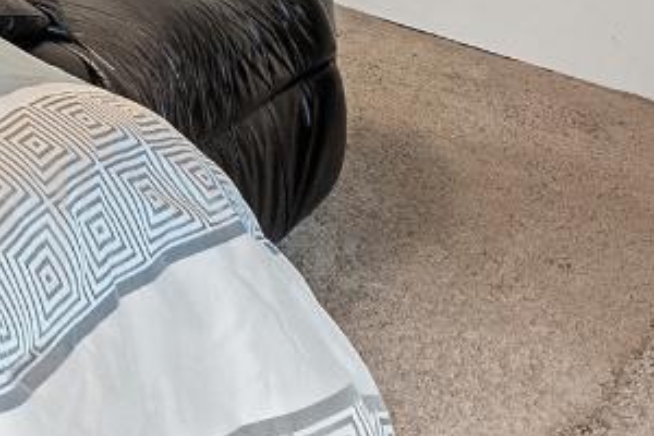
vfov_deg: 14.4
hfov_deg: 20.6
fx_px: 1362
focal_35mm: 75
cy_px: -493
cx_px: -460
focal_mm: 10
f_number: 8
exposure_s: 1/1.67
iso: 400
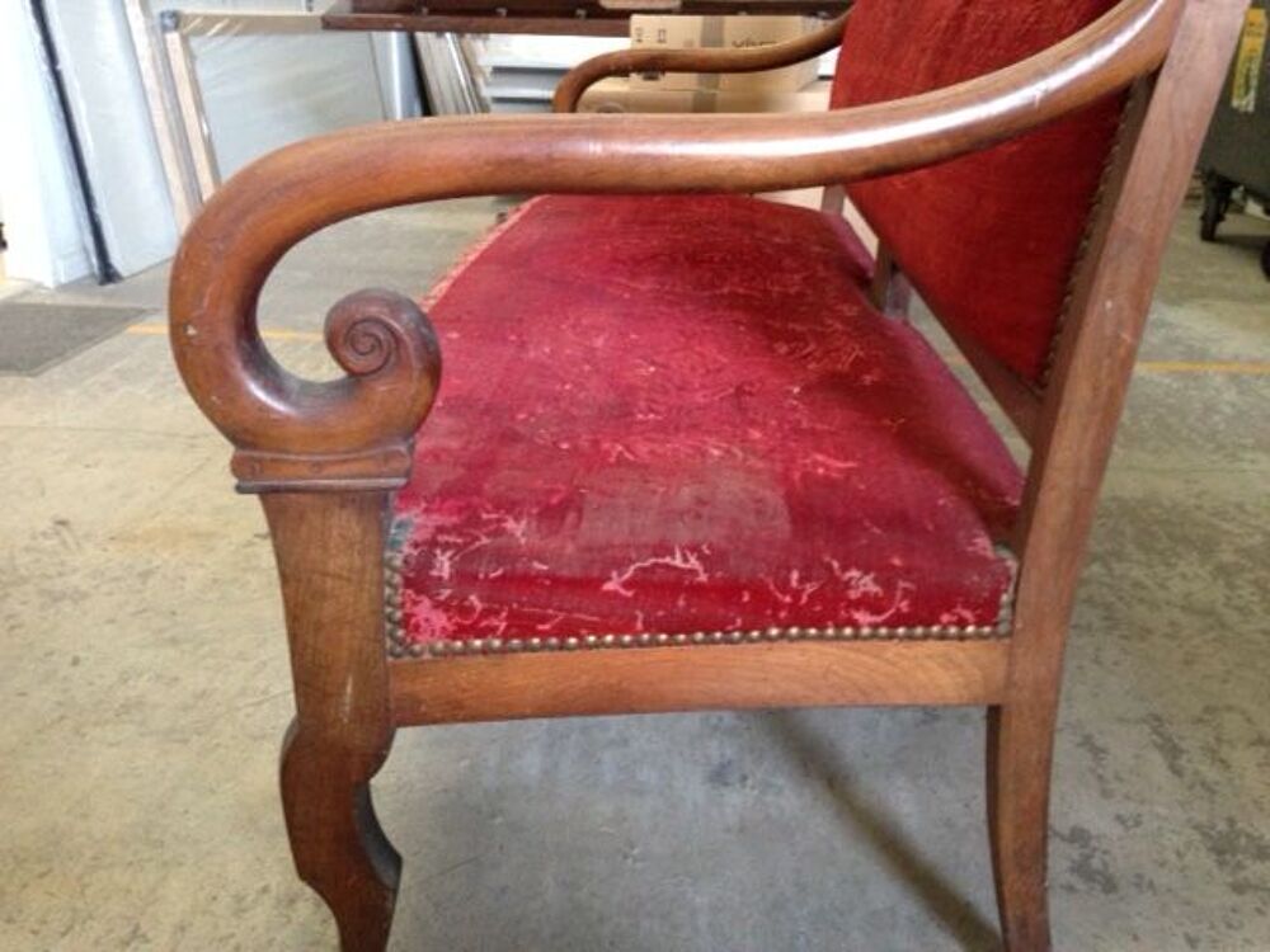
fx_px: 1211
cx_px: 635
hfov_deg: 55.4
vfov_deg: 42.9
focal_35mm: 33
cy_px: 476
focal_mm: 4.12
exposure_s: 1/17
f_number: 2.4
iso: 400
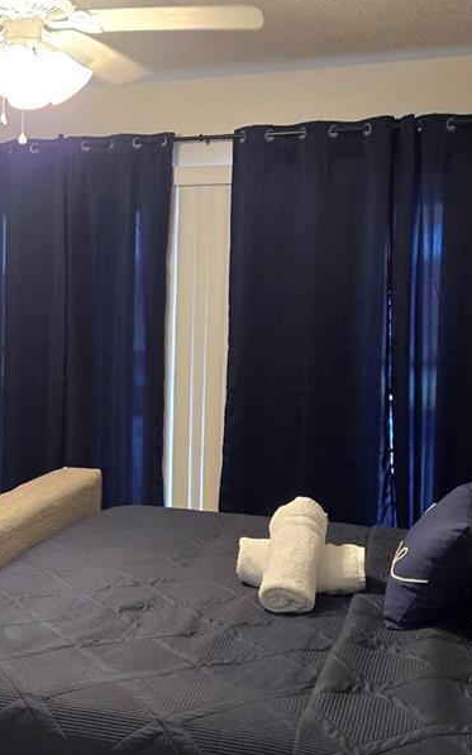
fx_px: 1009
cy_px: 355
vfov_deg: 41.0
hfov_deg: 25.2
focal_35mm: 49
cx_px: 14
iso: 500
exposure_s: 1/120
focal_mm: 5.4
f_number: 1.8
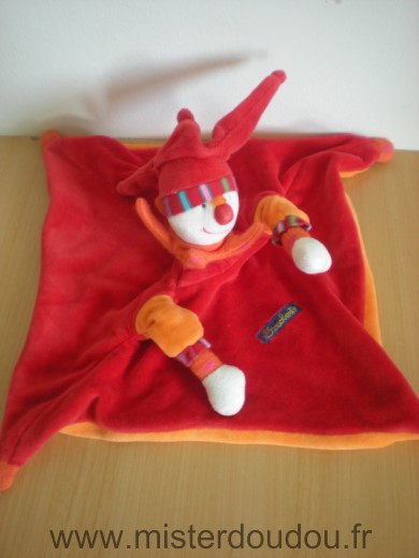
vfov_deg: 49.0
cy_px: 279
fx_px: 613
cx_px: 210
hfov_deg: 37.7
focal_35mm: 38
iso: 200
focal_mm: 6.3
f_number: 3.1
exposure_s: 1/48
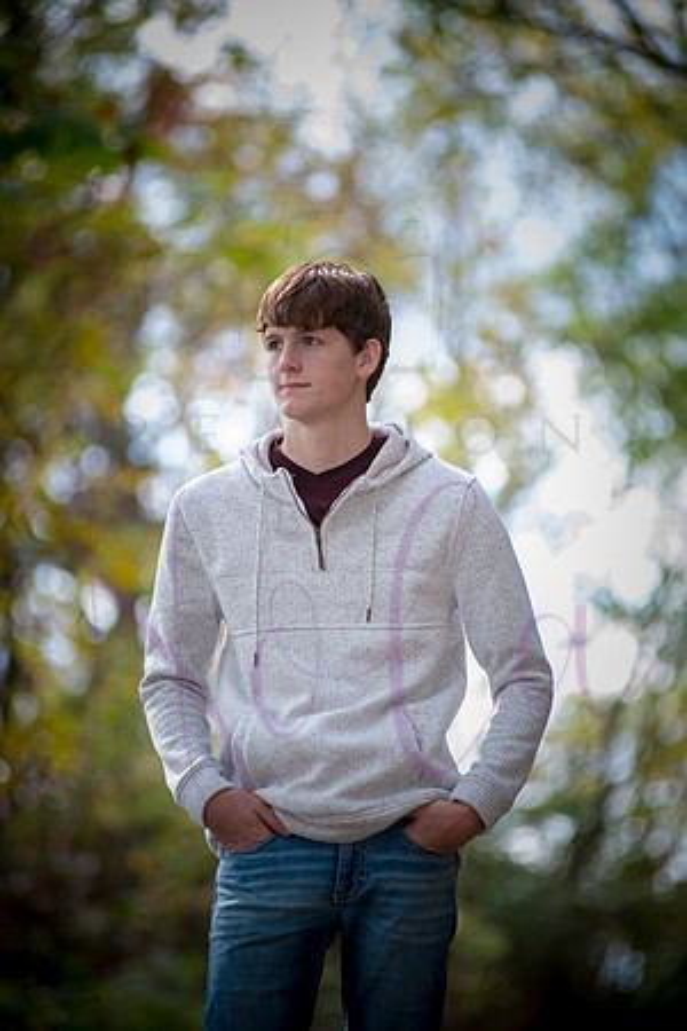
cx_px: 344
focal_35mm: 200
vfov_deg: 10.3
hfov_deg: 6.9
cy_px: 516
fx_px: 5725
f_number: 3.5
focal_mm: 200
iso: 800
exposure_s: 1/640
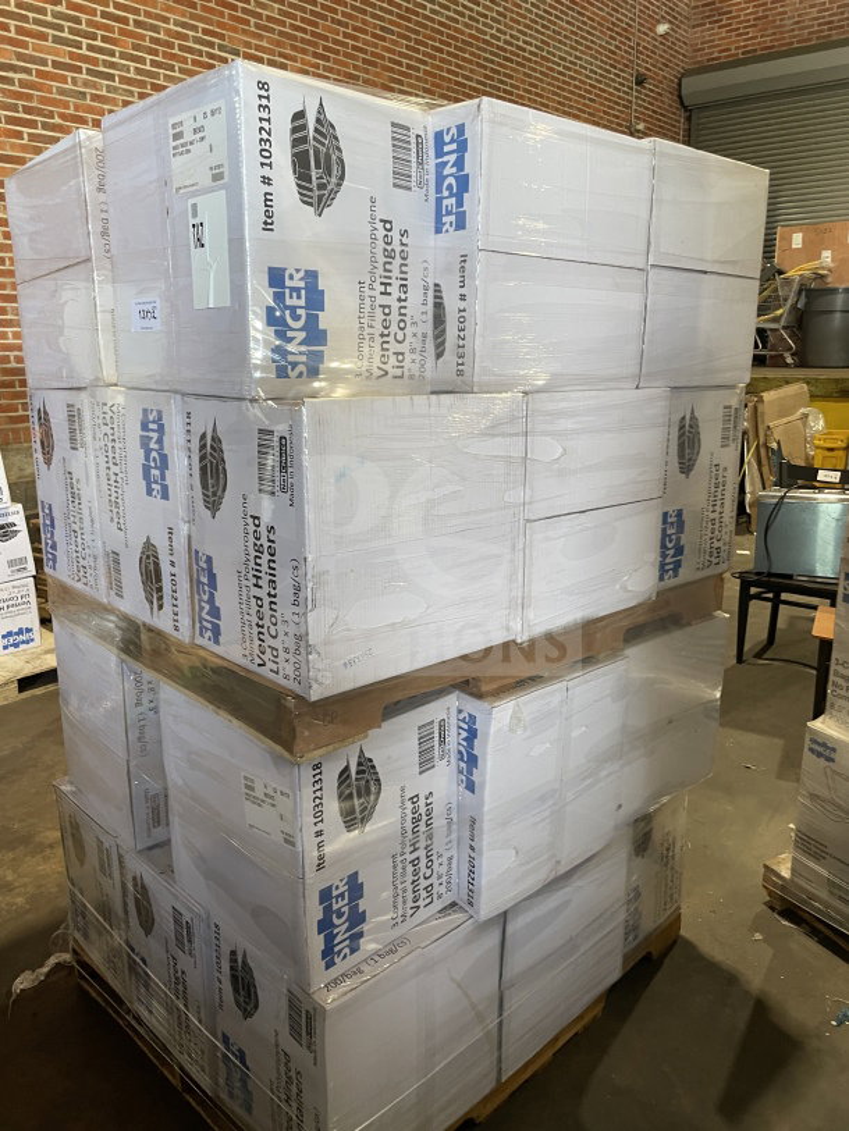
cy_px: 566
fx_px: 850
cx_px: 424
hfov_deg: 53.1
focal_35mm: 26
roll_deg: +1.3
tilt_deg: -12.0
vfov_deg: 67.3
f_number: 1.6
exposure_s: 1/60
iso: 125
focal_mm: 4.2
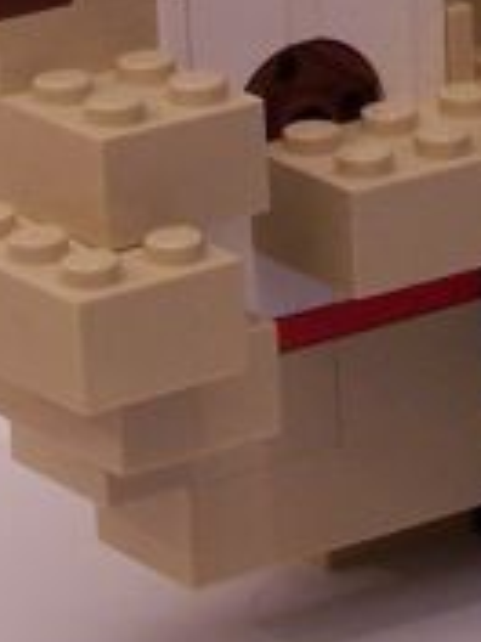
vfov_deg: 5.7
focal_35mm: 344
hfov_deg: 4.3
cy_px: -368
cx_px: 915
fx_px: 6373
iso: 80
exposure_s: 1/3
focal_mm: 9.8
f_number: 3.1
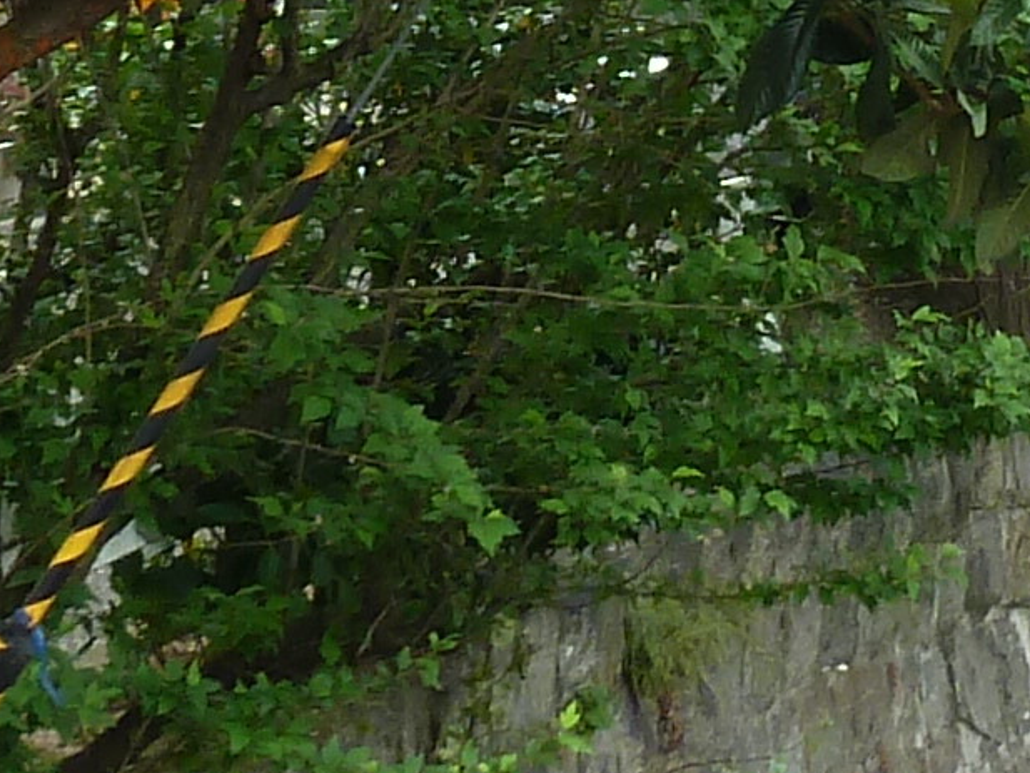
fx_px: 9256
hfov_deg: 6.3
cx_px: 1282
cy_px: -357
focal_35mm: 311
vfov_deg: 4.8
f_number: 3.8
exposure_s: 1/60
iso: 80
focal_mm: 7.9
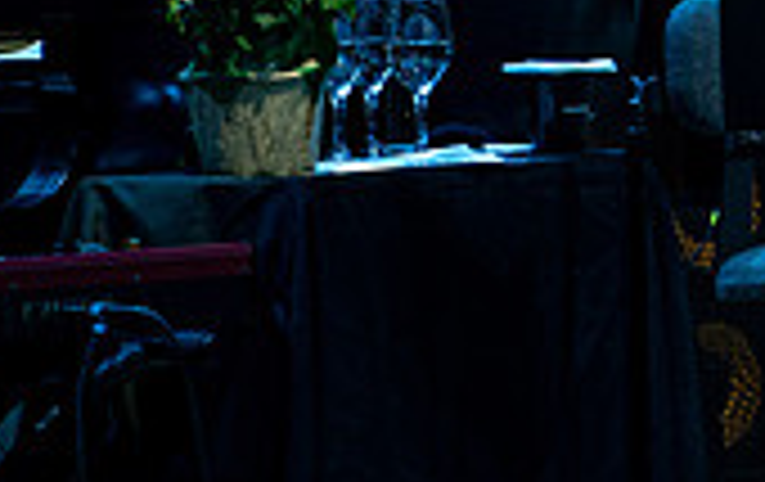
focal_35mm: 673
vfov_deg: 2.0
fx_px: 14059
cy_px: -7
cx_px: 1274
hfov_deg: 3.1
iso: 2500
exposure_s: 1/250
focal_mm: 194
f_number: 6.3
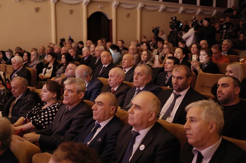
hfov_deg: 42.8
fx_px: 314
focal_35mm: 46
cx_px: 123
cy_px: 82
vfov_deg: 29.2
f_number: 2
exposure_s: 1/6
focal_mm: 30
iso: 400
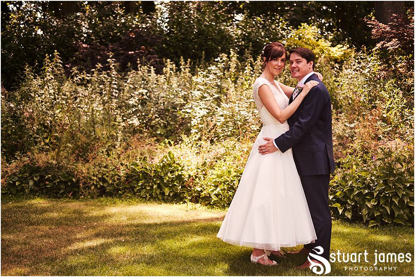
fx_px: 611
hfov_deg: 37.5
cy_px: 138
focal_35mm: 53
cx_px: 208
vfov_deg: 25.6
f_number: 2
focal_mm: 35
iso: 400
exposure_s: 1/2500
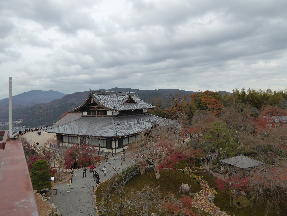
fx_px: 207
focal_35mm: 25
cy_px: 108
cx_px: 144
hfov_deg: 69.4
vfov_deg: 54.9
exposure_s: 1/160
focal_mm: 4.3
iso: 160
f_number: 3.3
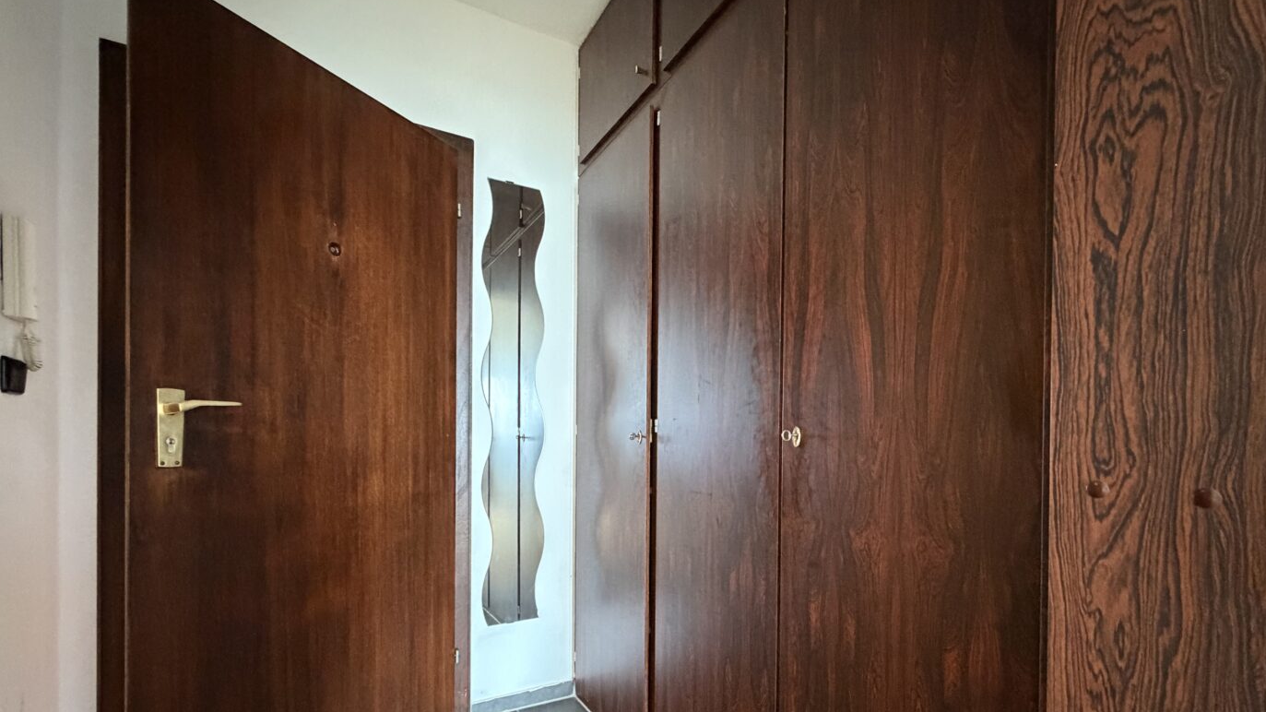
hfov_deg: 99.4
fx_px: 537
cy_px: 444
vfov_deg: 66.1
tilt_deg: +0.2
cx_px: 620
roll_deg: +0.3
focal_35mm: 16
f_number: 2.2
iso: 1000
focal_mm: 2.22
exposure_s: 1/33
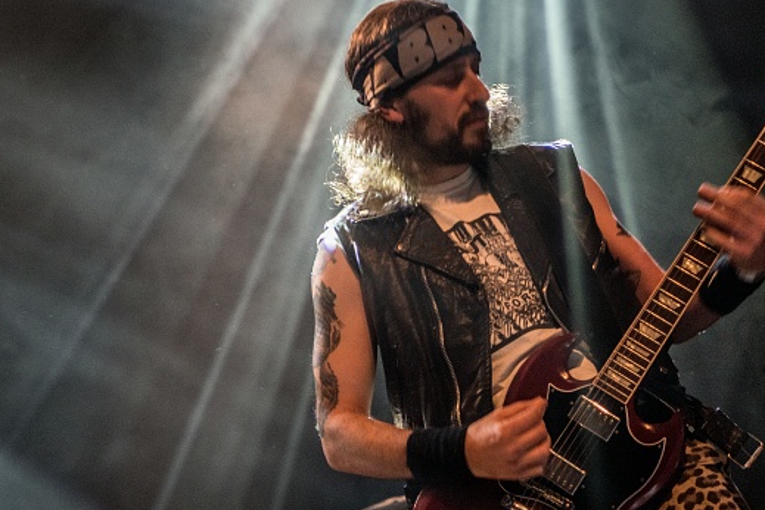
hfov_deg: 23.6
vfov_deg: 15.9
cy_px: 250
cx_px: 463
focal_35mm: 86
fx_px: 1827
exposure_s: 1/80
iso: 4000
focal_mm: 62
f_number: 2.8
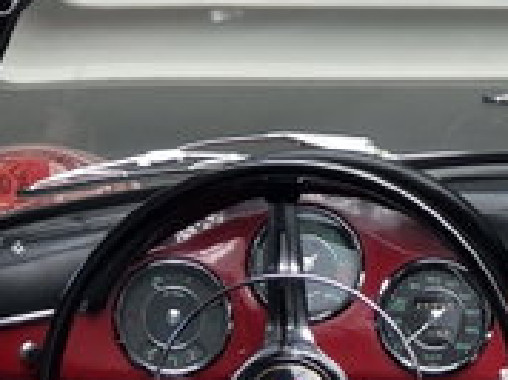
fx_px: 3605
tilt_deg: -10.1
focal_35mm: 246
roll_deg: -2.3
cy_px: 240
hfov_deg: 8.0
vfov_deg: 6.0
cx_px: 634
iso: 20
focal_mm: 6.6
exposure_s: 1/40
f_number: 2.8
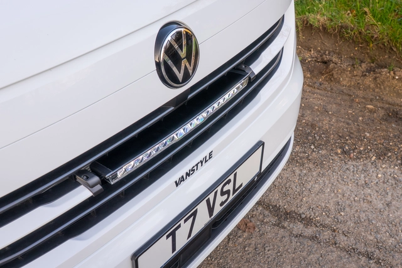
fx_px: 480
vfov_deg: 31.2
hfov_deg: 45.4
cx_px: 201
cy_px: 134
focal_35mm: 43
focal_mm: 43
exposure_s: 1/50
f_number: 10
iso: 500
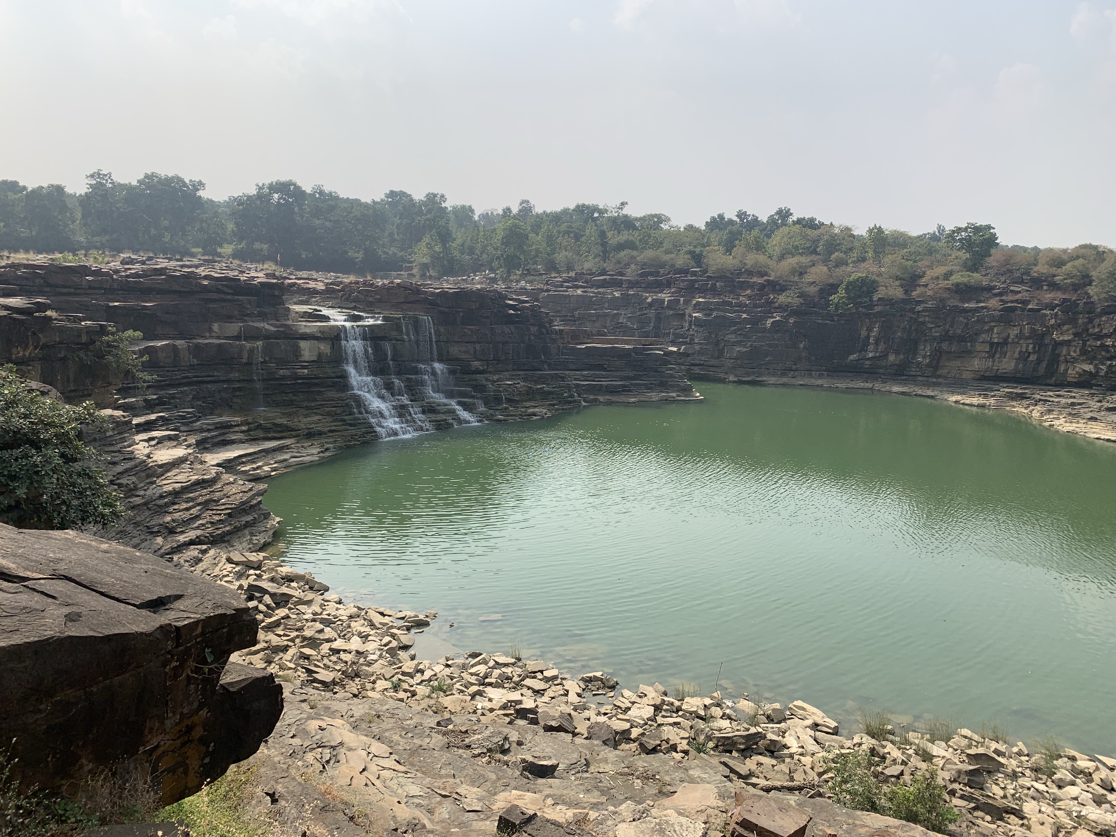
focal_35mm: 26
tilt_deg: -11.3
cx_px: 558
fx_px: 838
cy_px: 418
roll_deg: -2.8
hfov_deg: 67.3
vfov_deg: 53.1
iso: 25
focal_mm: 4.25
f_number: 1.8
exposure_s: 1/3401
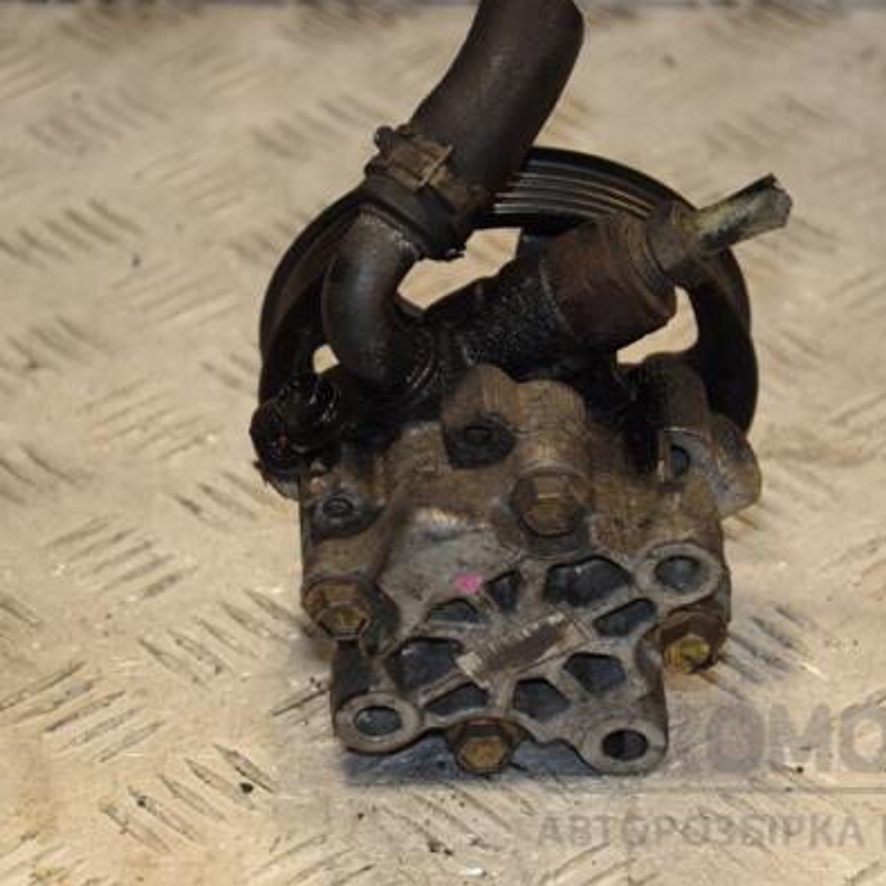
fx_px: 4768
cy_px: 440
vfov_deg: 10.6
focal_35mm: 165
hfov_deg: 10.6
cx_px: 493
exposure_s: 1/160
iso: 800
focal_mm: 85
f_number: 5.6
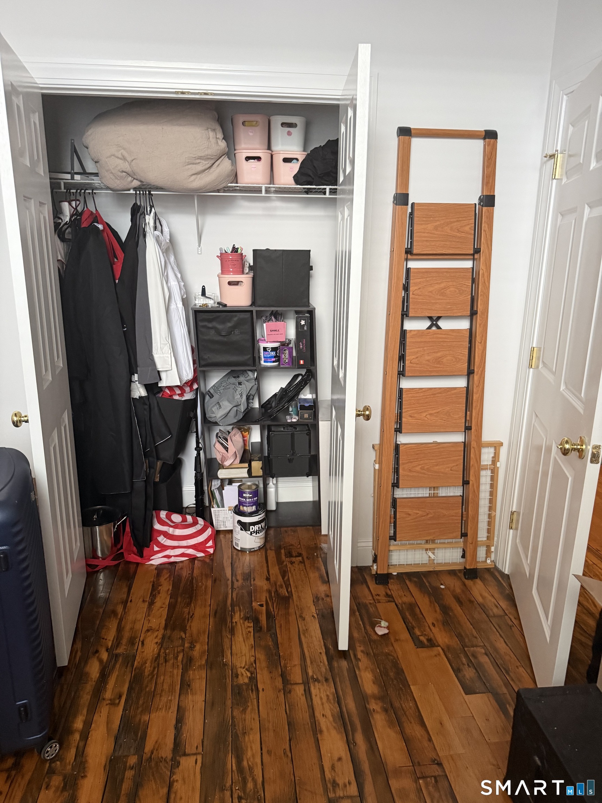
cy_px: 402
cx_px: 301
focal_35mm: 24
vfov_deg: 71.6
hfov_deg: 56.8
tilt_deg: -14.6
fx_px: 557
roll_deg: -1.1
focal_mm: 6.76
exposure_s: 1/60
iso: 400
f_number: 1.78
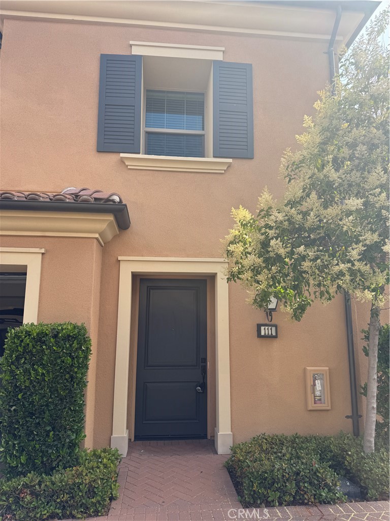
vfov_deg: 71.6
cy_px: 260
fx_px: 361
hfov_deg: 56.8
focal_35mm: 24
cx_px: 195
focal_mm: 6.76
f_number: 1.78
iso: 80
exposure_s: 1/1818
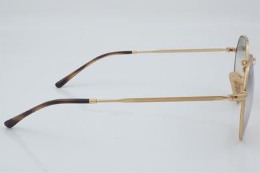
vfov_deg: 19.9
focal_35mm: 69
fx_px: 495
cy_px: 86
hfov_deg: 29.4
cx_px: 129
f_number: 29
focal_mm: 45
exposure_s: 1/4
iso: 100
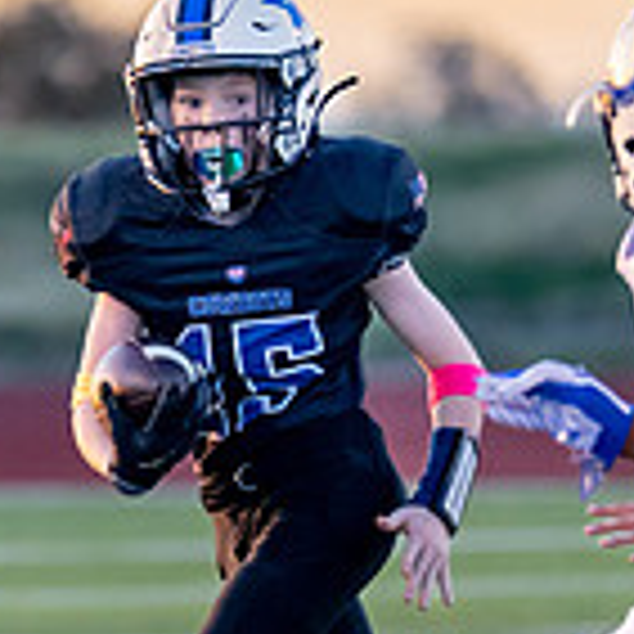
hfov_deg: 1.6
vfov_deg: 1.6
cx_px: 224
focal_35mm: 1121
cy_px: 526
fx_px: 23229
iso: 1000
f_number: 2.8
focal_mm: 200
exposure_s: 1/1250
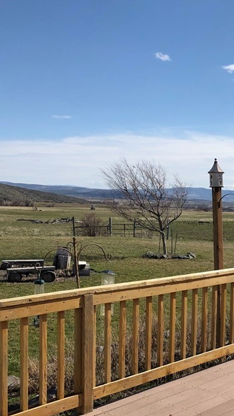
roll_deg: -1.1
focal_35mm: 50
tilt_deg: -3.2
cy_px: 232
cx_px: 288
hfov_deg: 22.0
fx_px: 552
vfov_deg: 41.3
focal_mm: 3.99
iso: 25
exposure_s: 1/4000
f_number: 1.8
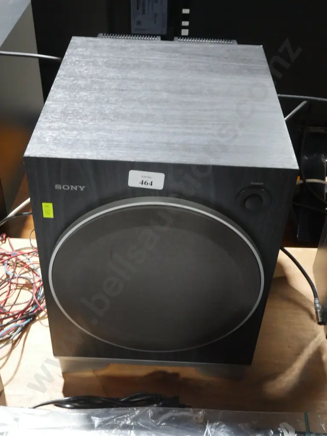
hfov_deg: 34.3
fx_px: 529
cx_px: 164
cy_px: 218
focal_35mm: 42
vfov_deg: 44.8
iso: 3200
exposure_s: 1/40
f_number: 9
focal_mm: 21
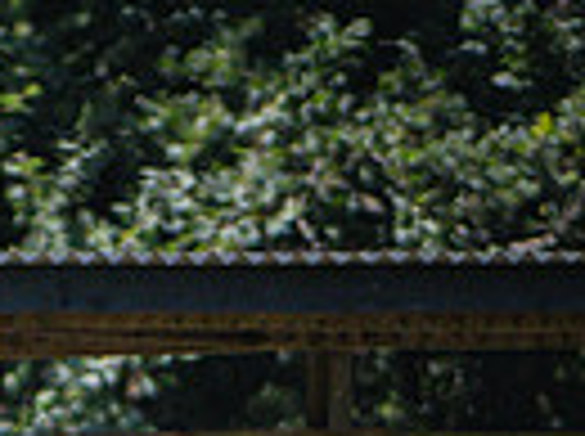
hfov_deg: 0.7
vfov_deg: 0.5
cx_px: -867
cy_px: 1367
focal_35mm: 2956
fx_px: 49863
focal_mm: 260
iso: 400
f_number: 4
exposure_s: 1/2500
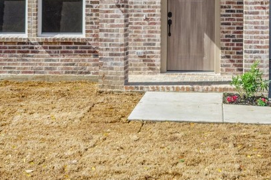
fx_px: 639
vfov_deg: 15.5
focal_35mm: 85
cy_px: -26
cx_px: 210
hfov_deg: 23.7
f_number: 8
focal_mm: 20
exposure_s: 1/250
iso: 110
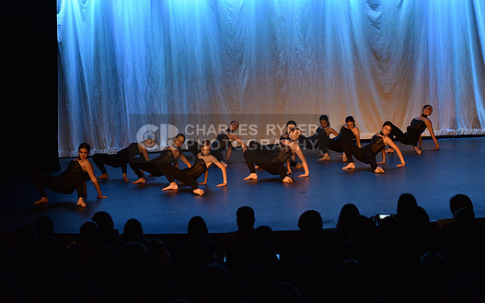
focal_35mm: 92
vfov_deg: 14.2
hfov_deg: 22.6
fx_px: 1216
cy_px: 139
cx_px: 229
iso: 2000
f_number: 4.5
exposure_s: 1/250
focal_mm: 82
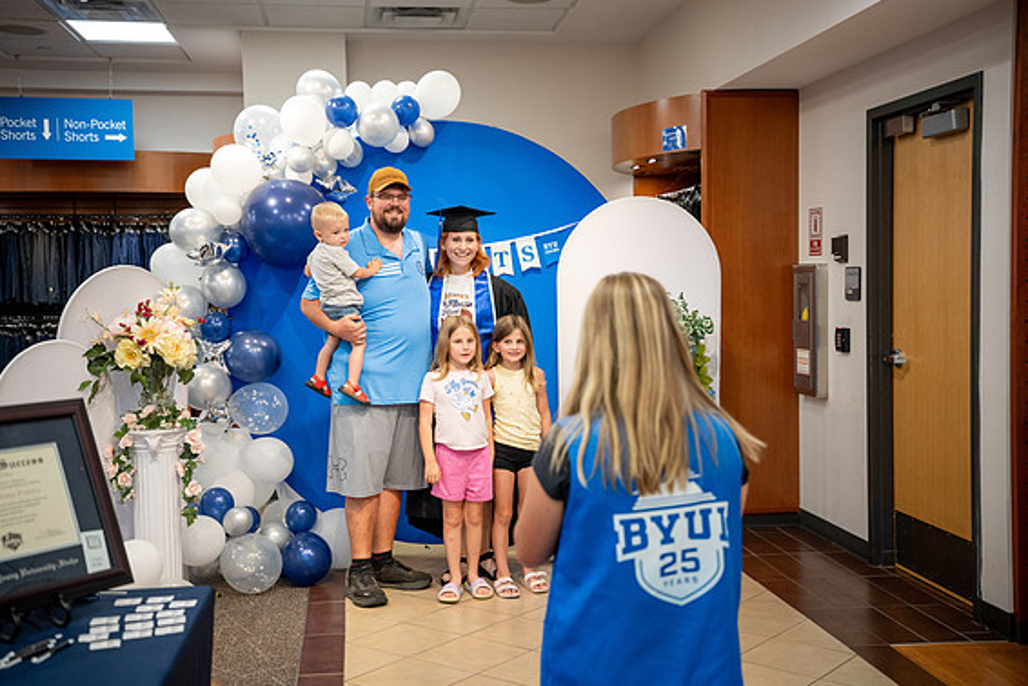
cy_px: 342
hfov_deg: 46.4
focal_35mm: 42
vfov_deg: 31.9
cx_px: 503
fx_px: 1200
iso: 1600
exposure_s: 1/400
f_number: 2.8
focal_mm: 41
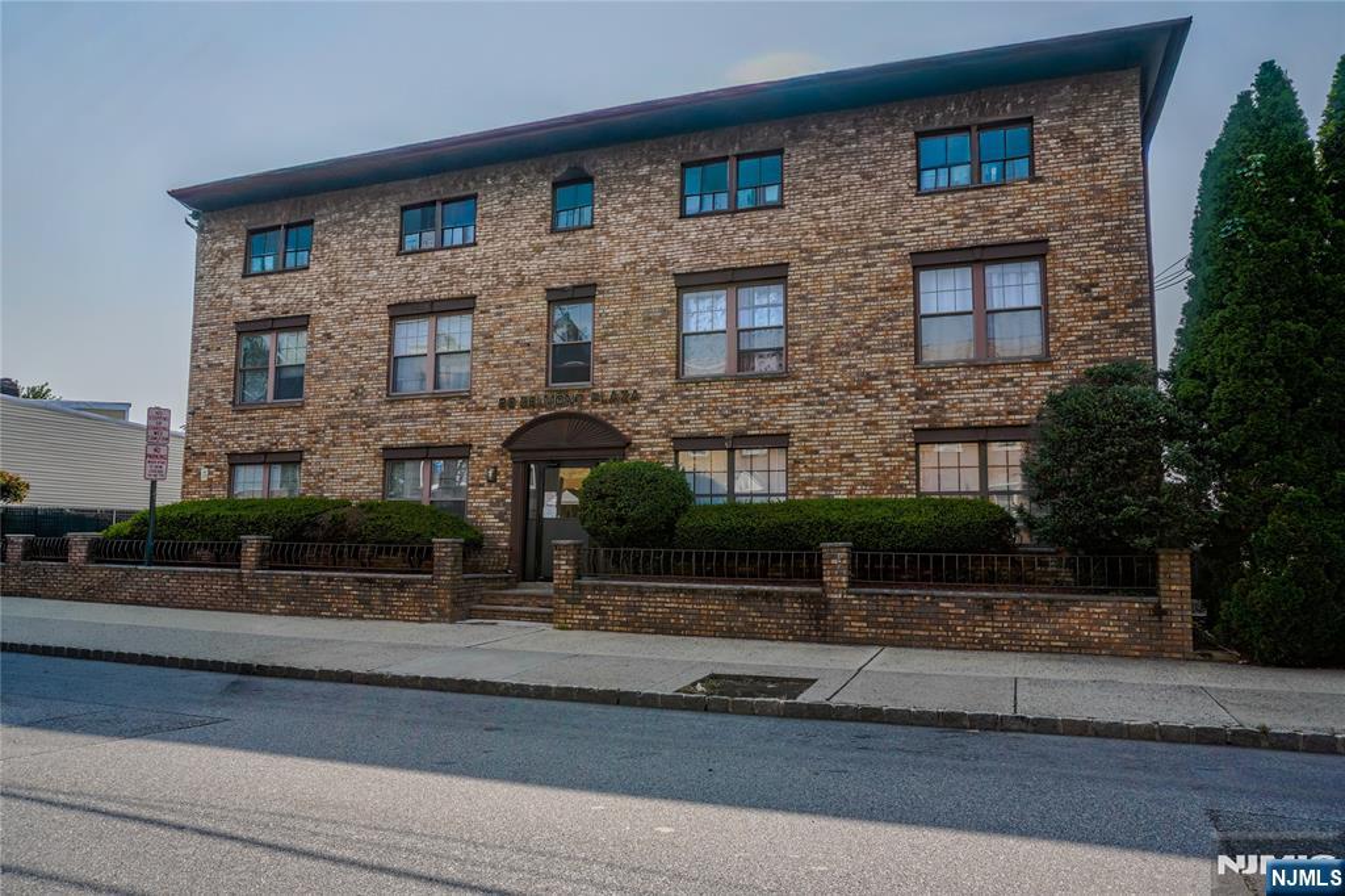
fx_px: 896
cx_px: 672
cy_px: 448
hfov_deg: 73.8
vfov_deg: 53.1
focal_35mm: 24
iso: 200
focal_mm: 16
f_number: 8
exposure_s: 1/4000
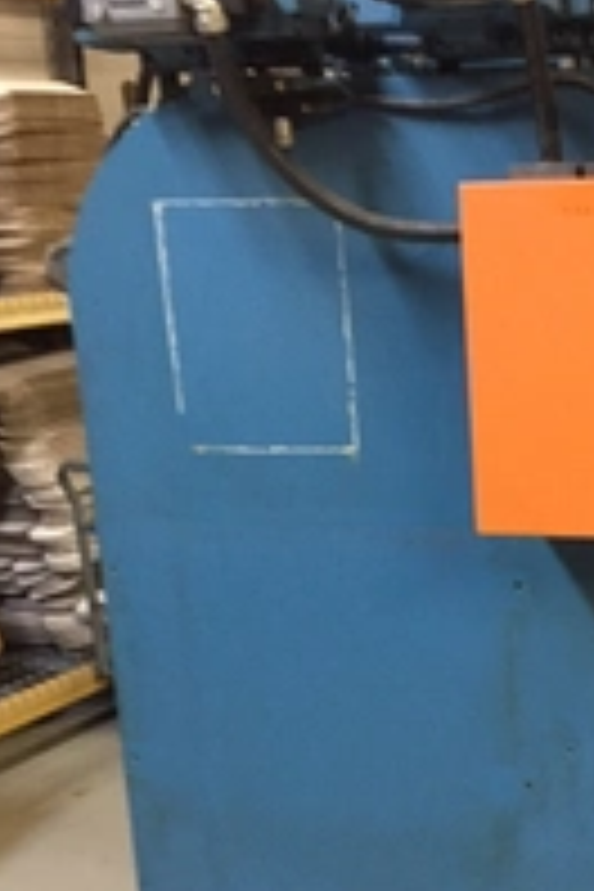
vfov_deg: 32.4
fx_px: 1510
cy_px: 634
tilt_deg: -14.7
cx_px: 580
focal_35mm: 61
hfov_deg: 21.5
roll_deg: +1.8
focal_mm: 4.15
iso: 250
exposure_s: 1/15
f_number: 2.2
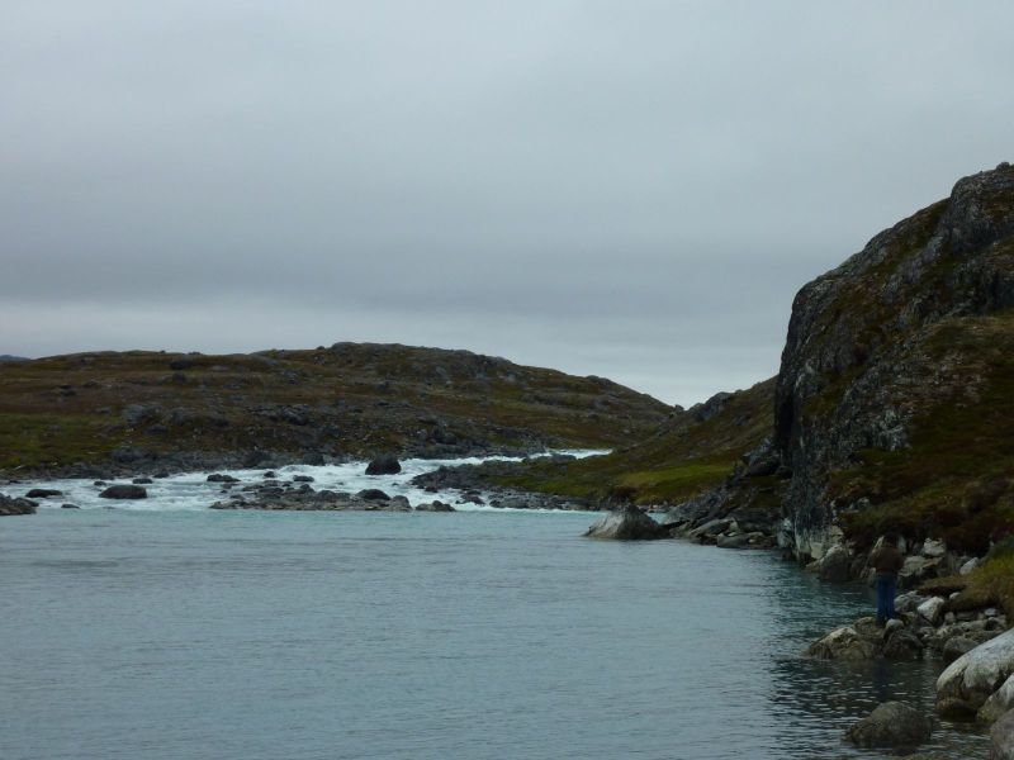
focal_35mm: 83
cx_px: 507
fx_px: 2431
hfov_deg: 23.6
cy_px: 380
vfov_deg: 17.8
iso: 80
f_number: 4.2
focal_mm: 13.7
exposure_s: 1/400
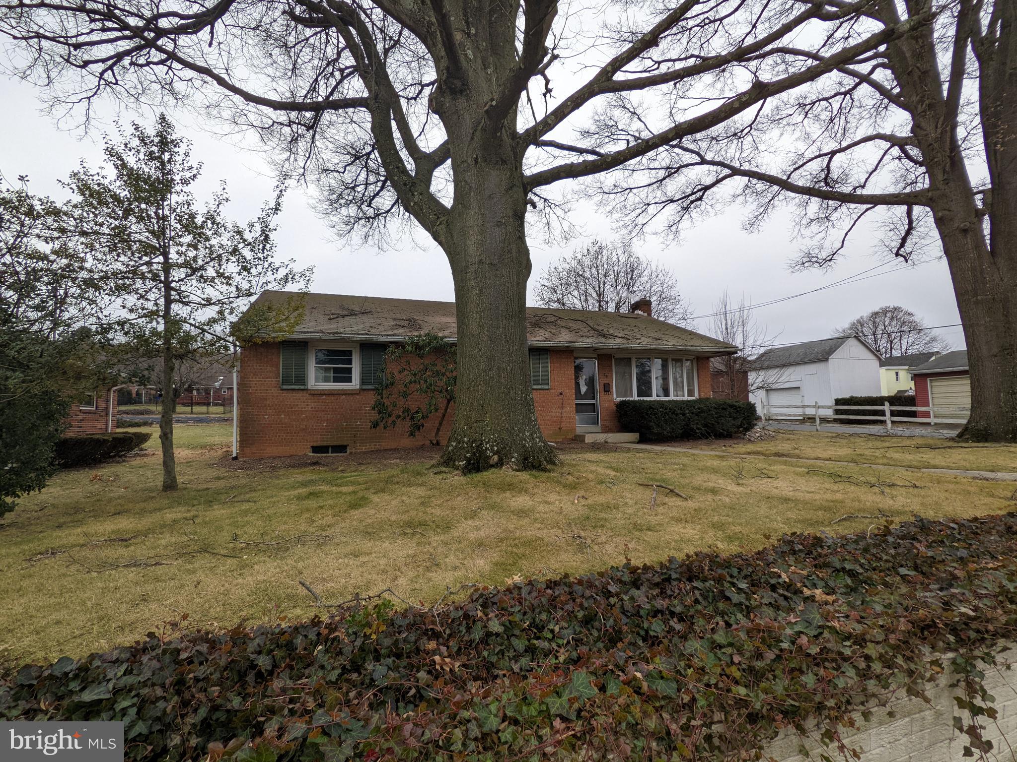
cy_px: 381
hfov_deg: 94.5
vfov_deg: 78.1
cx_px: 508
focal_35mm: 16
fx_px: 470
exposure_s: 1/301
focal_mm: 2.22
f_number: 2.2
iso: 35
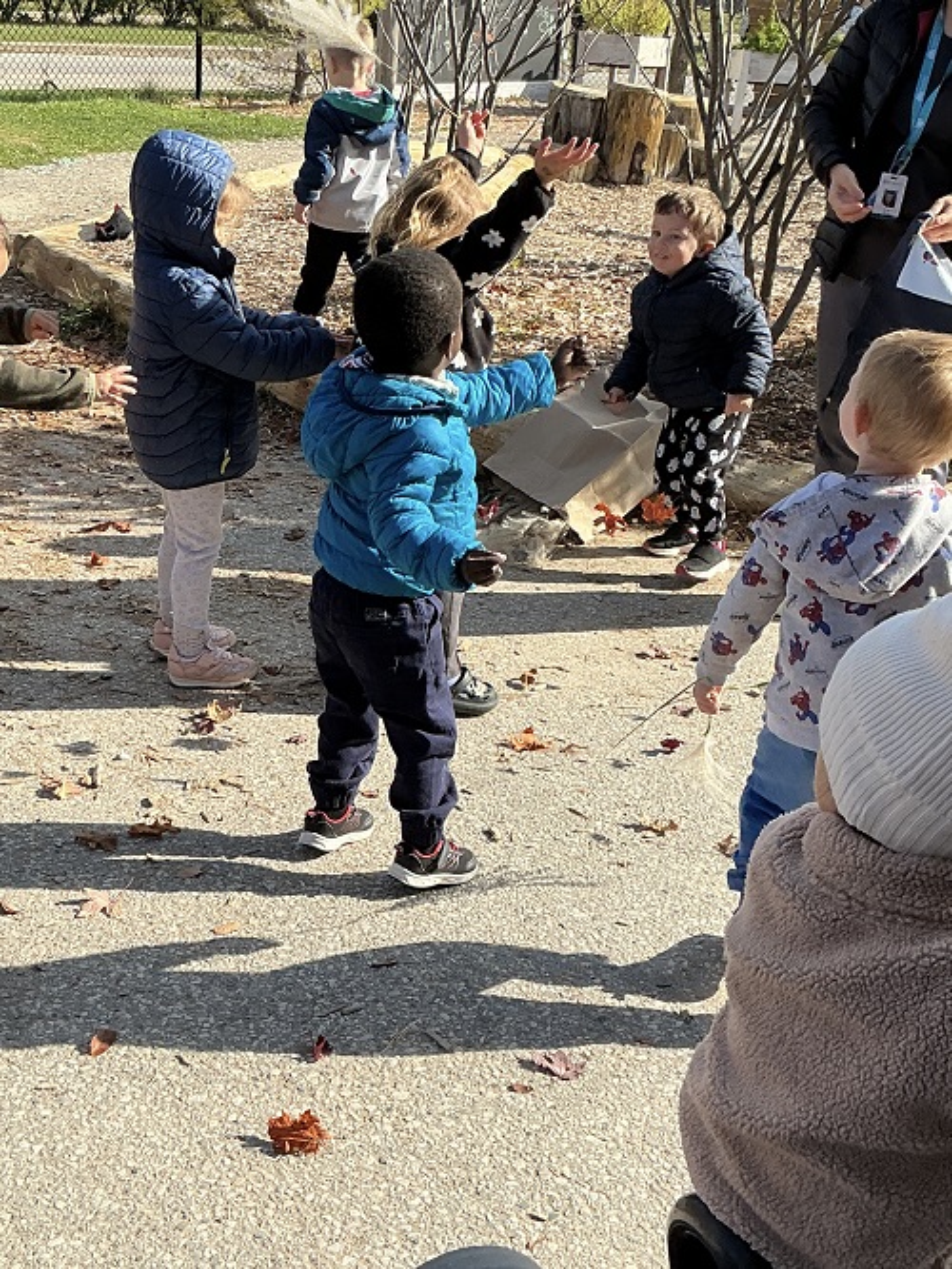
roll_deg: -2.8
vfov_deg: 61.6
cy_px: 634
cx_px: 476
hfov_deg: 48.3
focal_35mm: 29
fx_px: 1063
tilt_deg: -24.9
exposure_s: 1/1144
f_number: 1.8
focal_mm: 3
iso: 25
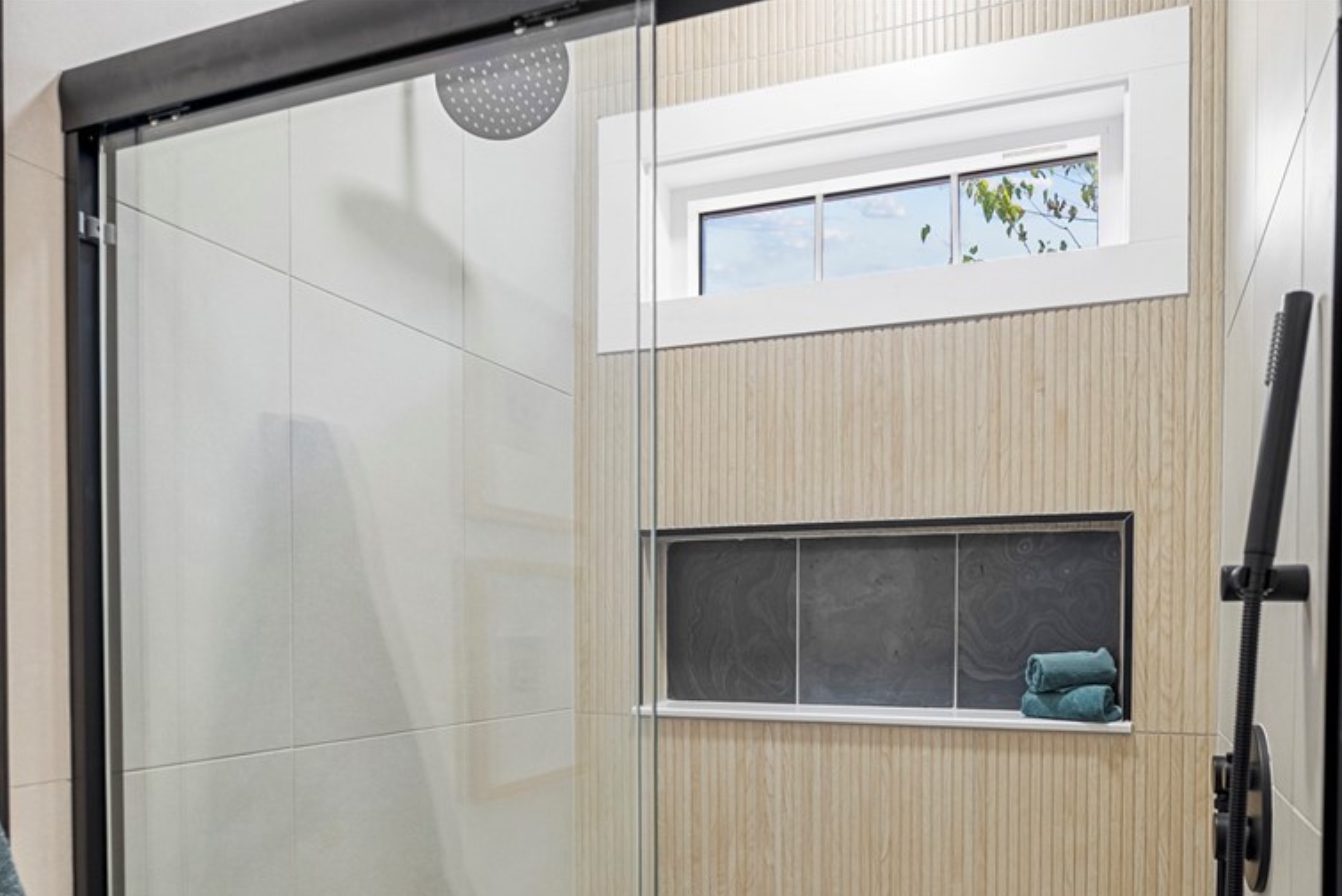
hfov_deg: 74.5
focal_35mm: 23
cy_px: 640
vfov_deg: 53.3
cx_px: 856
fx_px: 858
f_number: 4
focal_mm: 16
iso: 800
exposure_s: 1/8
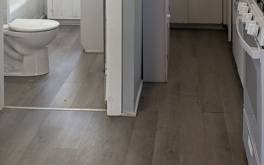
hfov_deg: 27.8
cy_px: -53
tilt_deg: -6.1
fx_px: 532
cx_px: 151
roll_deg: -0.6
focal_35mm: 74
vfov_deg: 16.6
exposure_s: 1/232
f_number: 1.78
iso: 200
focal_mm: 6.76
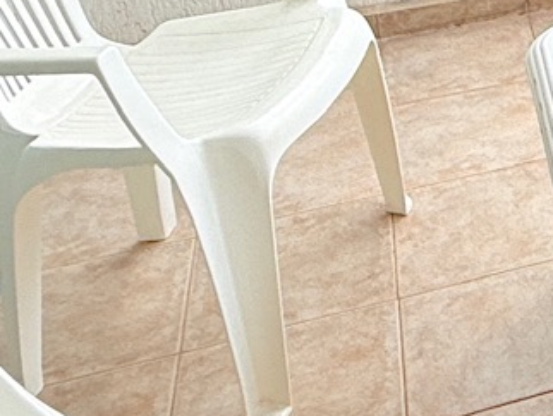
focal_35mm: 89
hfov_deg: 17.8
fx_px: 1423
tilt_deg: -19.1
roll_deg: +0.0
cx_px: 989
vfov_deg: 15.5
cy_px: -184
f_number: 2.2
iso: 50
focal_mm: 2.22
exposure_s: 1/285
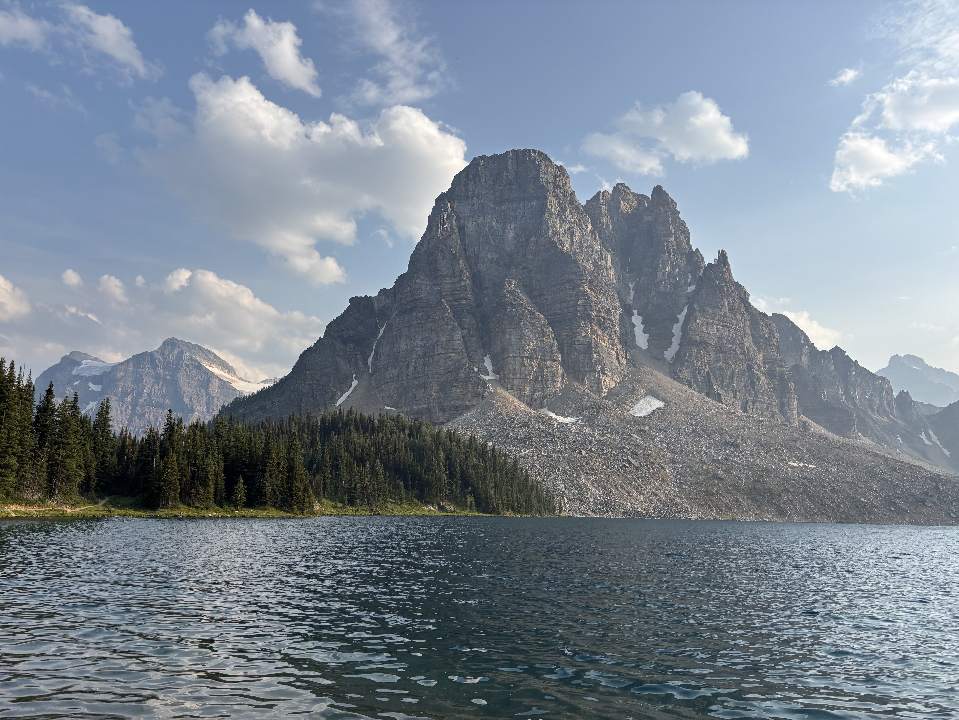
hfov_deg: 67.3
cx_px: 480
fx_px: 720
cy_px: 360
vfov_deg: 53.1
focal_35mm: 26
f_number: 1.6
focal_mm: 5.96
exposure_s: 1/3021
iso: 50
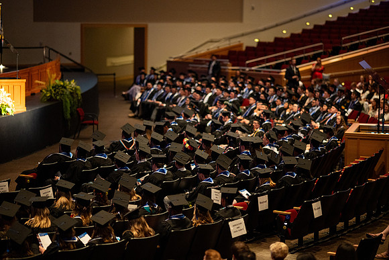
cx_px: 194
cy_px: 130
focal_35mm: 105
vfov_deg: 13.0
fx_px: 1135
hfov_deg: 19.5
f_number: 1.4
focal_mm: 105
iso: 2500
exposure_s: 1/200
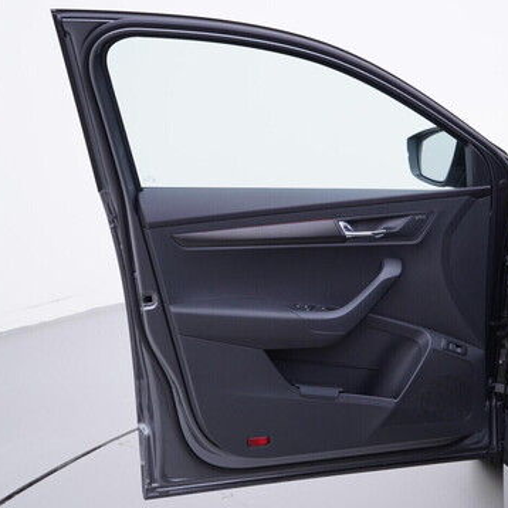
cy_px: 258
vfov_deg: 36.1
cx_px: 304
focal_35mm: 47
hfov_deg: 35.9
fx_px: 780
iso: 125
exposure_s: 1/50
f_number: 3.2
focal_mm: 24
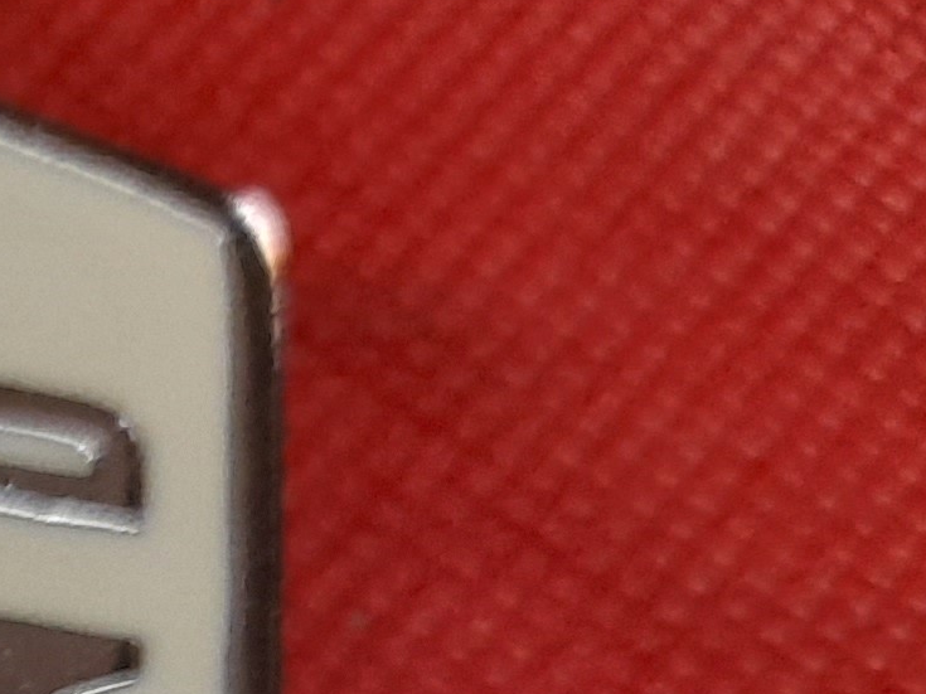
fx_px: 3637
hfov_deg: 11.7
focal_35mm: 136
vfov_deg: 9.8
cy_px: 1591
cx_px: -1342
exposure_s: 1/50
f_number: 2
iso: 200
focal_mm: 4.6
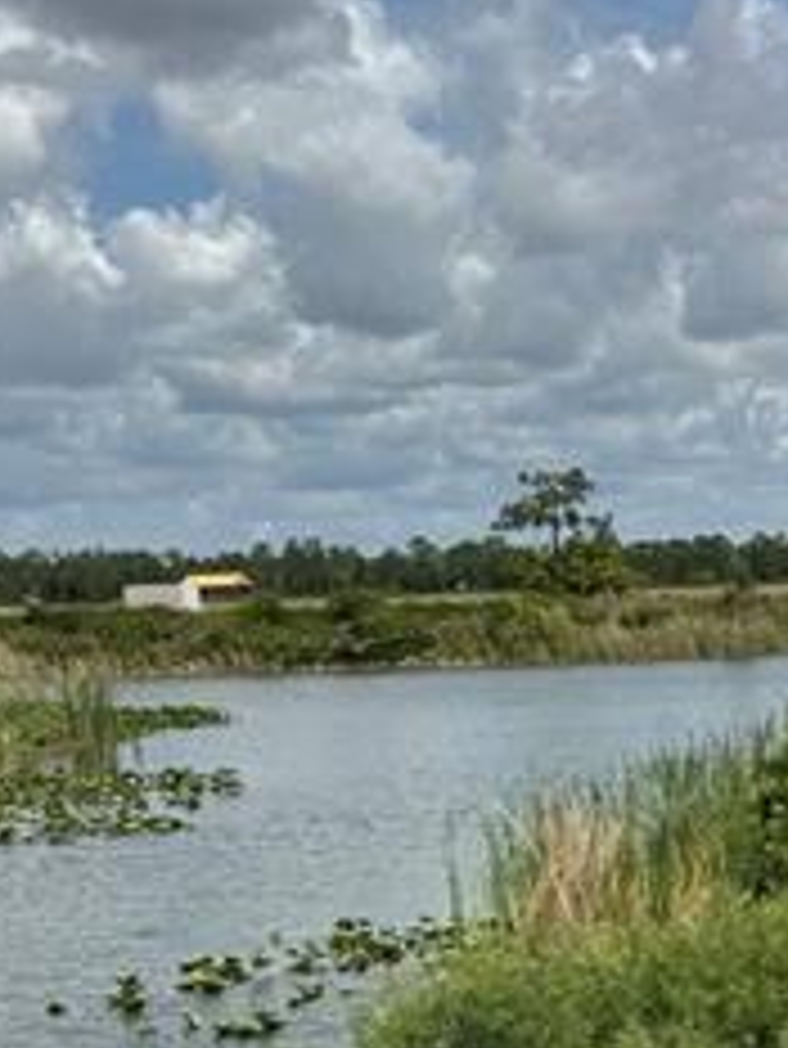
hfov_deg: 17.9
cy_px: 918
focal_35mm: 79
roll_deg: +1.7
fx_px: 2396
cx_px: 910
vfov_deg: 24.1
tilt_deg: -9.3
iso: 80
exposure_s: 1/7937
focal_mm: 6.76
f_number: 1.78
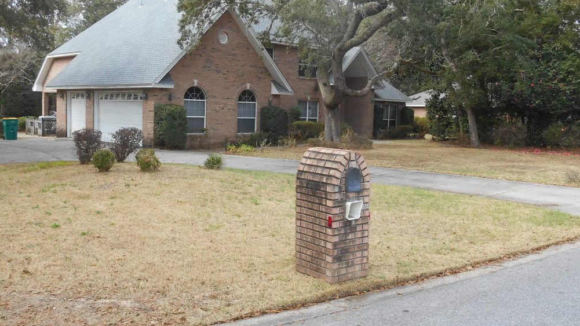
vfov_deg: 30.4
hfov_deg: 51.6
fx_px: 600
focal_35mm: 39
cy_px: 160
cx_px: 295
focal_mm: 6.3
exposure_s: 1/160
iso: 80
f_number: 3.7
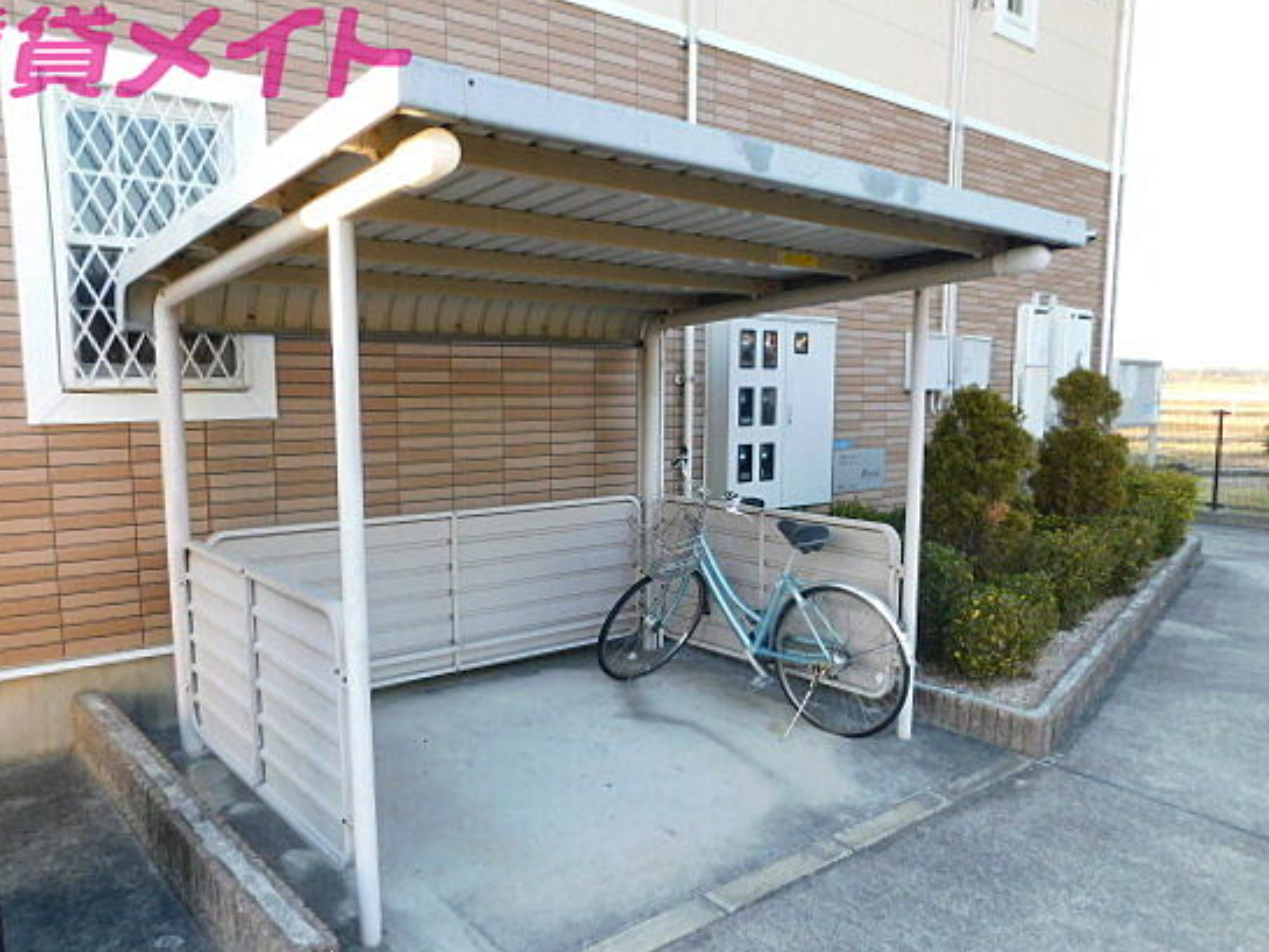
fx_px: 990
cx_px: 636
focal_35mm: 27
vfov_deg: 51.3
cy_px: 528
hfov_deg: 65.3
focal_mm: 4
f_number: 3
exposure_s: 1/100
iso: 125
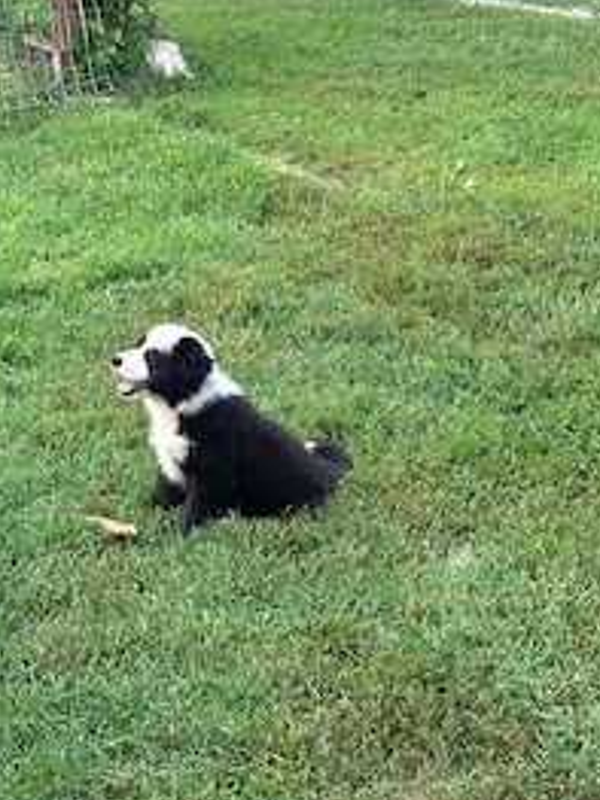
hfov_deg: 20.1
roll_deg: -0.5
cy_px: 578
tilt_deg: -24.4
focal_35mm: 73
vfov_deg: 26.4
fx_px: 1688
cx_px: 201
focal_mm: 6.86
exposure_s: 1/291
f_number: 1.78
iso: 64
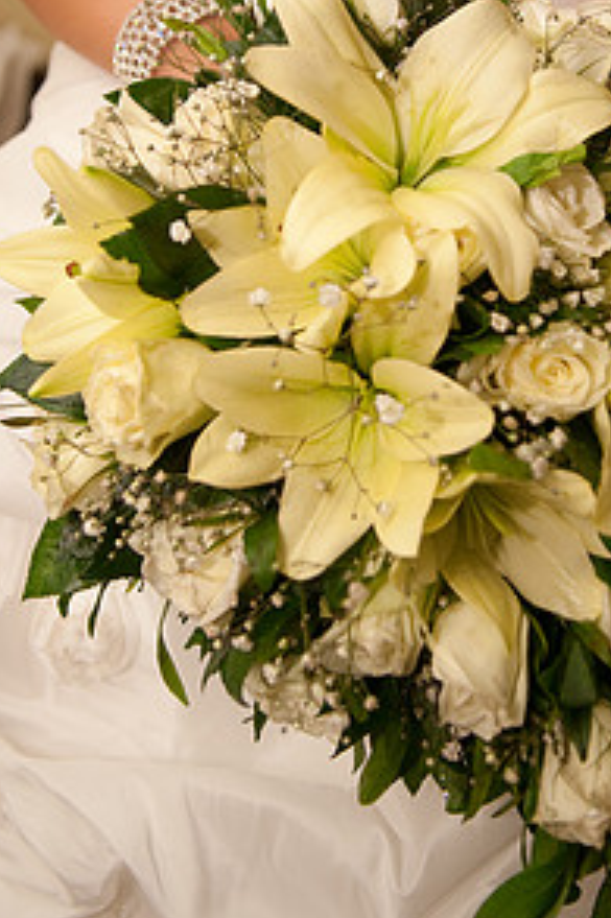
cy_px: 244
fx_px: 1172
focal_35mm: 46
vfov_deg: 41.7
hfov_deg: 29.1
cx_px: 393
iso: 400
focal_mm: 20
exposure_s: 1/100
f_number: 2.8
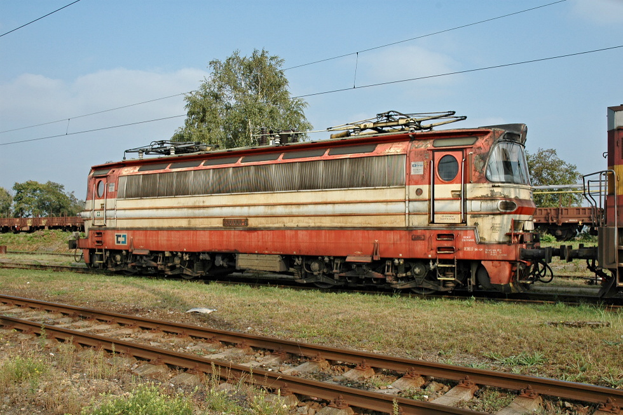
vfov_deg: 40.0
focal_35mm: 33
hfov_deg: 57.2
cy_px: 208
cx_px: 312
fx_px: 571
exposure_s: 1/400
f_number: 8
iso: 200
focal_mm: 22
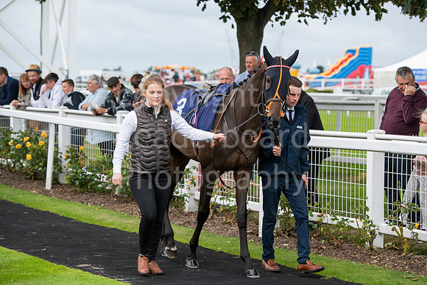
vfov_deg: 11.0
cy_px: 142
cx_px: 214
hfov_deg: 16.4
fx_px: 1483
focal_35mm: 125
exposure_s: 1/1000
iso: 400
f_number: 5.6
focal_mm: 125
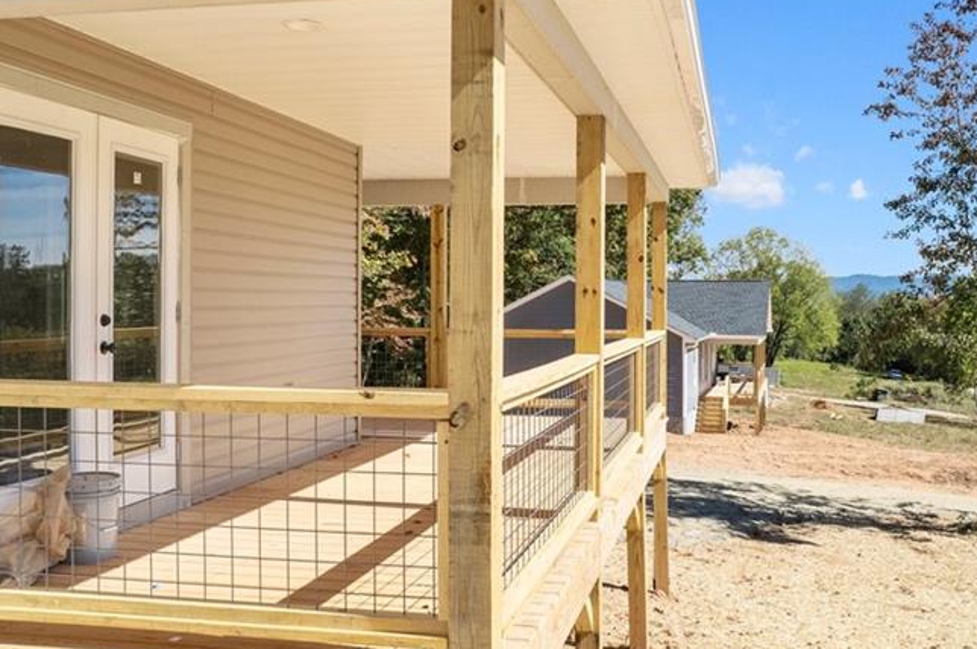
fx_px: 949
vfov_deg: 37.7
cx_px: 583
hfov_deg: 54.1
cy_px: 281
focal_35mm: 35
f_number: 2.8
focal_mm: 8.38
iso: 140
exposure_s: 1/2000
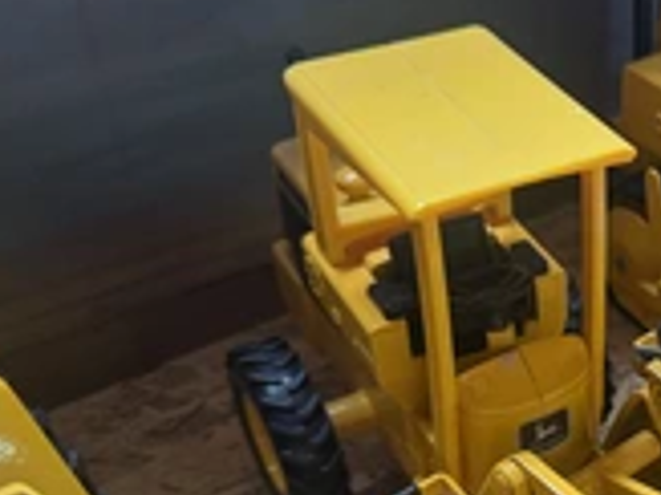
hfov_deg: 29.5
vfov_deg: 24.2
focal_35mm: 59
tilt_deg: -42.2
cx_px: 726
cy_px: 434
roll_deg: -7.4
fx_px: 1126
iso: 160
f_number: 1.78
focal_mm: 6.76
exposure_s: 1/120
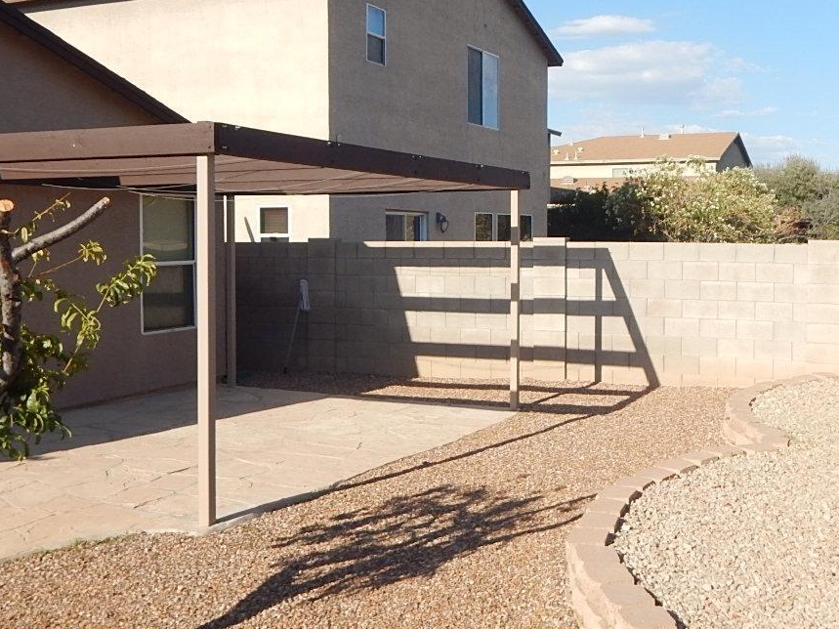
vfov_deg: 35.0
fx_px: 994
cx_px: 512
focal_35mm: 41
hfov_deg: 45.5
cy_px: 263
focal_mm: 4
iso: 125
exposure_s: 1/400
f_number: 6
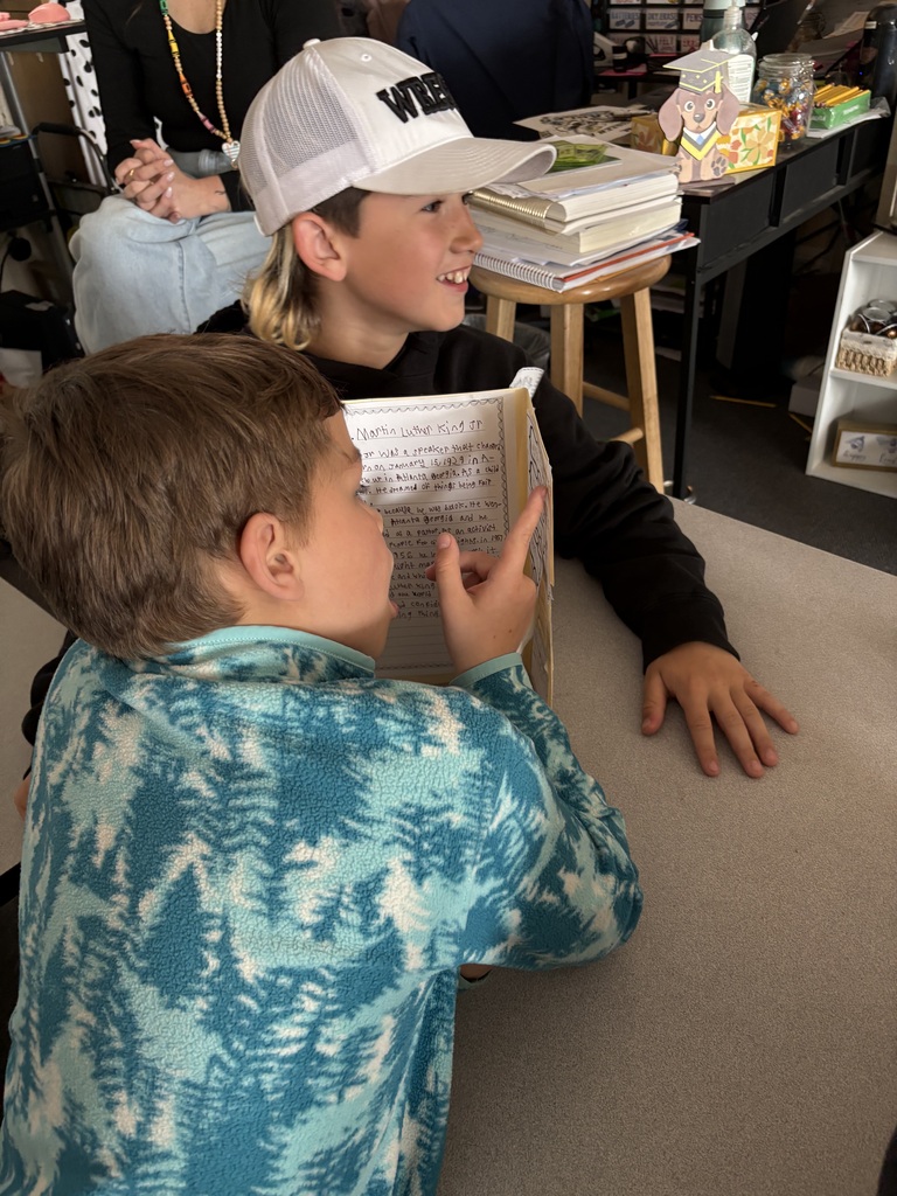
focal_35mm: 26
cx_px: 448
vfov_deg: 67.3
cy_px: 598
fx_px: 898
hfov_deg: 53.1
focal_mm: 5.96
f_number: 1.6
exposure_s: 1/60
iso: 160
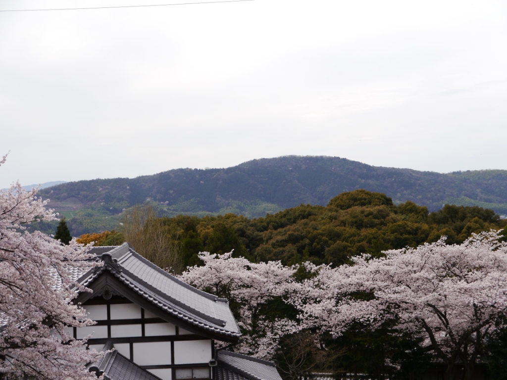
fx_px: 1230
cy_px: 190
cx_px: 254
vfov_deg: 17.6
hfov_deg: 23.3
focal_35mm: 84
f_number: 8
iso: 160
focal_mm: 42
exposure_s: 1/320
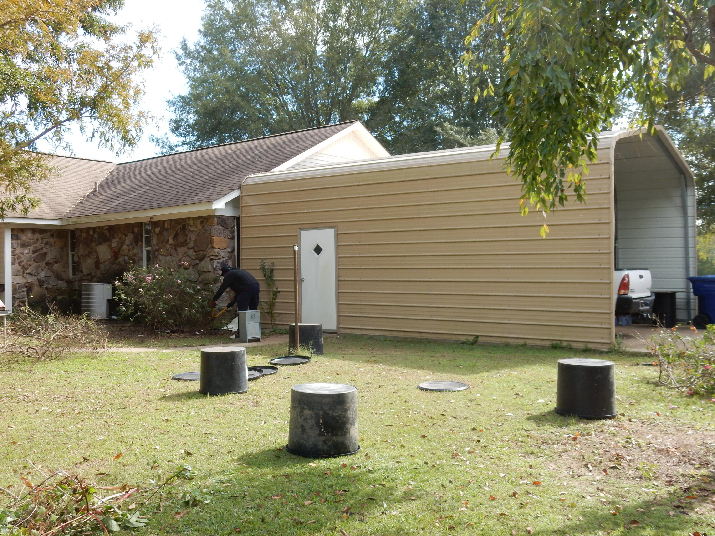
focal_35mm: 36
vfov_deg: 39.7
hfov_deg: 51.4
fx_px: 744
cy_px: 268
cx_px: 358
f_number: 4
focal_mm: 6.4
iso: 125
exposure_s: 1/200
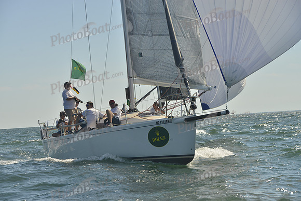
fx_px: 853
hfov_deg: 20.0
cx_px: 150
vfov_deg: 13.4
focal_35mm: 102
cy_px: 100
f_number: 8
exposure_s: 1/1250
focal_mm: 102
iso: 400
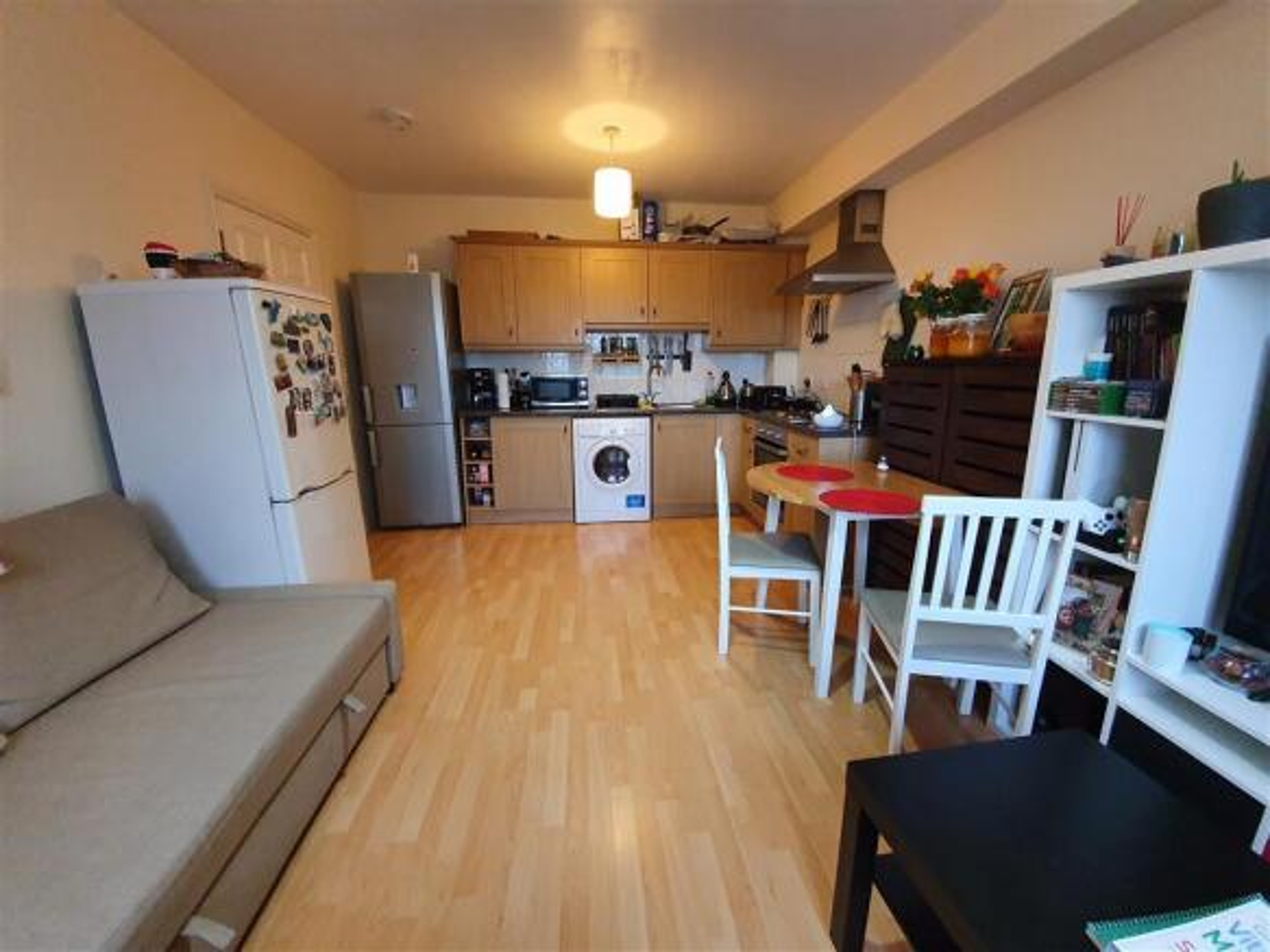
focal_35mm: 13
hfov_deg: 106.2
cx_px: 635
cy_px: 476
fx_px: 477
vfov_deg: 89.9
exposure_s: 1/33
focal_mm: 1.8
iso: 400
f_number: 2.2
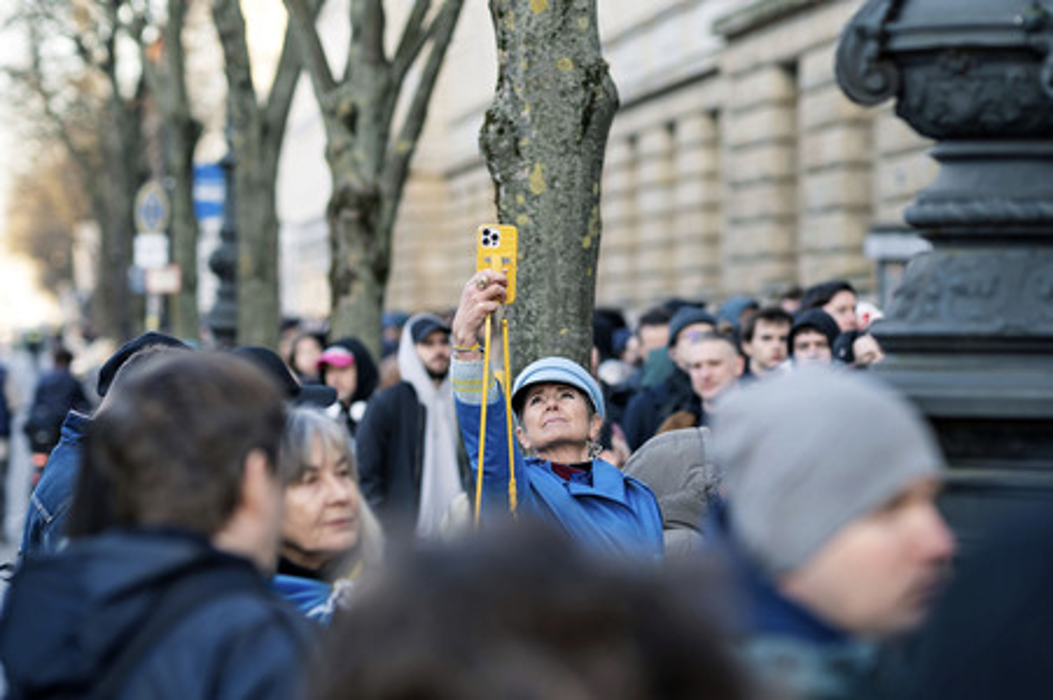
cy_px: 350
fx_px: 3712
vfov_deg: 10.8
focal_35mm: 127
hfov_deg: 16.1
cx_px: 526
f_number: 2
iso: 100
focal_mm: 85
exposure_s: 1/200
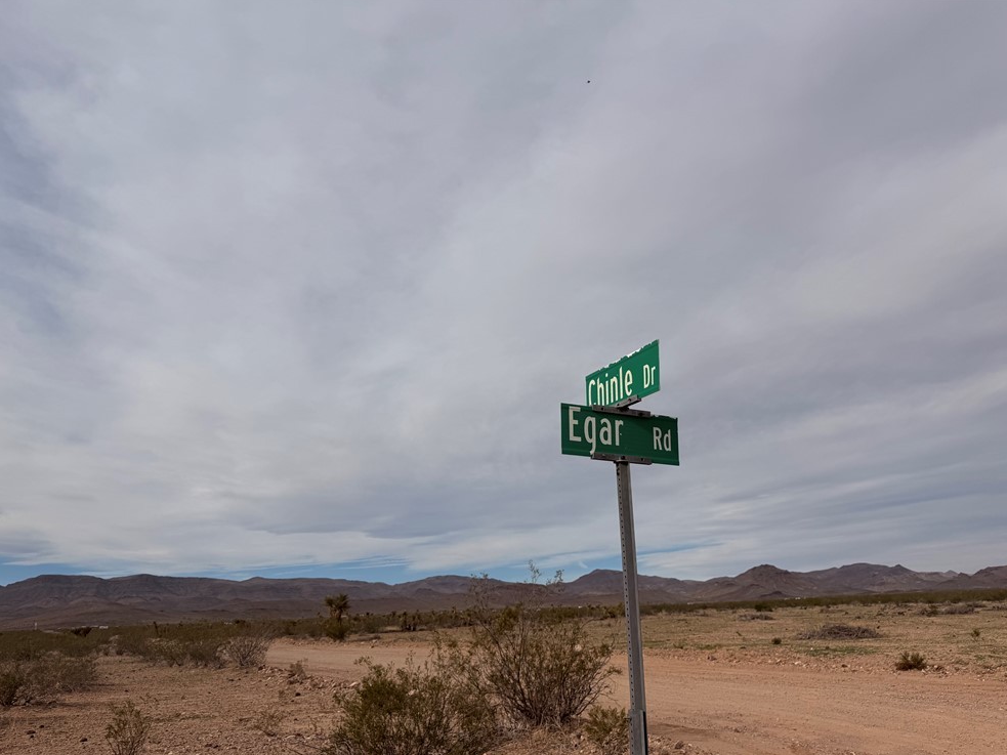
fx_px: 727
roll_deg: -1.1
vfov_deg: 54.9
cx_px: 507
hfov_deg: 69.4
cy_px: 388
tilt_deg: +21.5
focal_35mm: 25
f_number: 1.78
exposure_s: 1/11905
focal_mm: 6.76
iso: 80
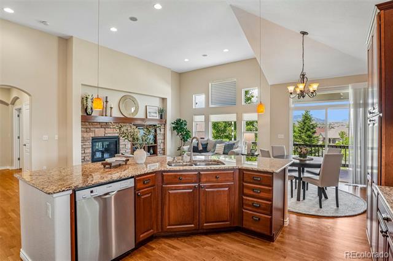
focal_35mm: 16
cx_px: 196
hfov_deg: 95.0
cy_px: 130
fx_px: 180
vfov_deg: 72.0
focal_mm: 11
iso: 400
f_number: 8
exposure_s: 1/30
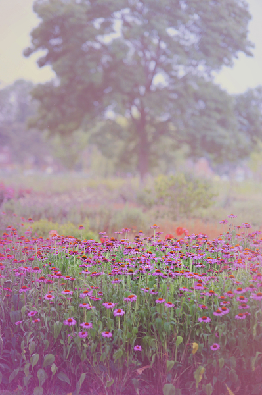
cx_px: 131
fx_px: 1312
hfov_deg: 11.4
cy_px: 198
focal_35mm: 120
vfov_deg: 17.1
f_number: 2.8
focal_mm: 120
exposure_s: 1/500
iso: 500
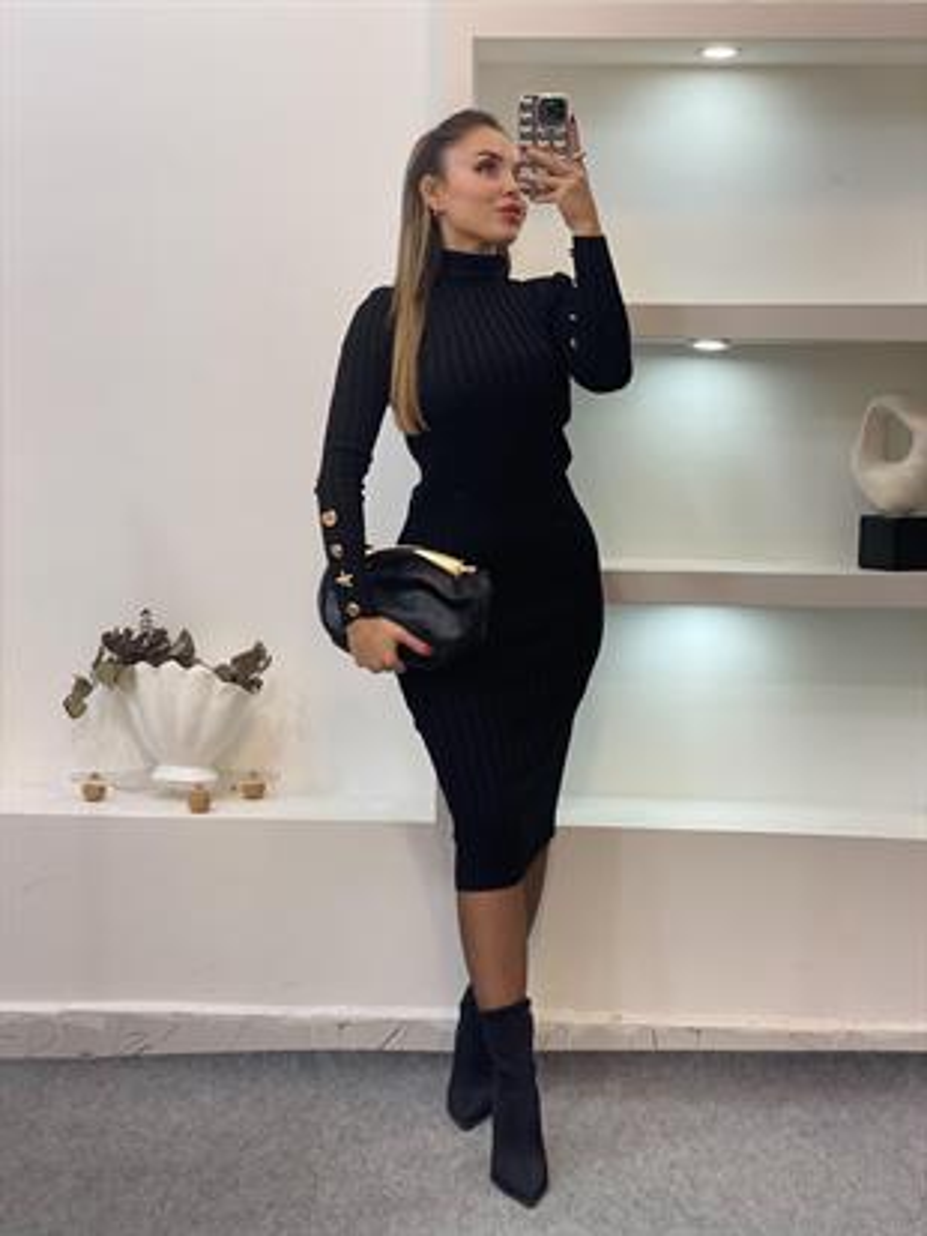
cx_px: 464
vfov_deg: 36.8
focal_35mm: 52
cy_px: 618
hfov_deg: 28.0
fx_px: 1856
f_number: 2
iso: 80
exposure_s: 1/100
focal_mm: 6
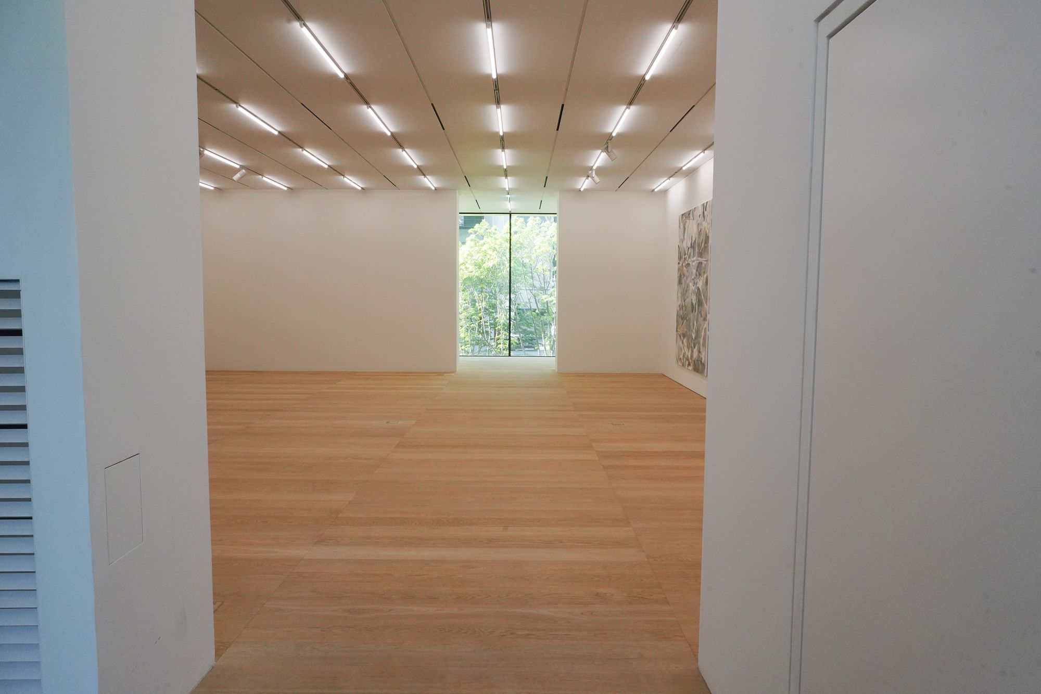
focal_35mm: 24
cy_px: 347
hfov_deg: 73.7
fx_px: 694
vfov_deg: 53.1
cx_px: 520
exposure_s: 1/80
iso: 3200
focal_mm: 24
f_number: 16
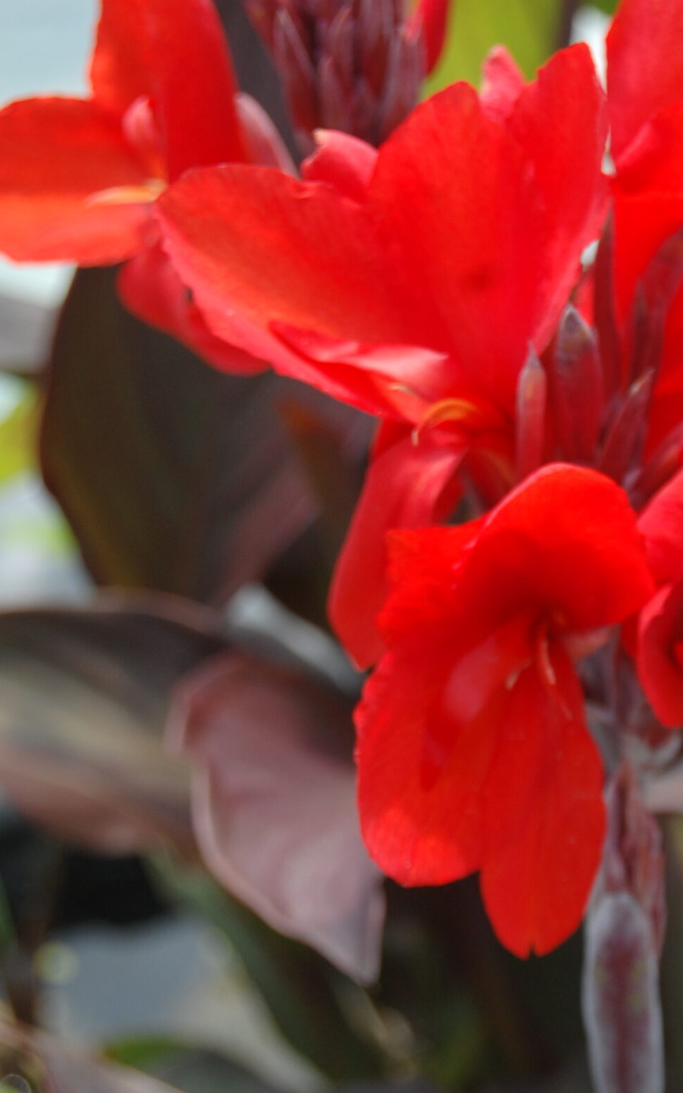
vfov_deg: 15.2
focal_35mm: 138
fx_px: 4105
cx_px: 581
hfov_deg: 9.5
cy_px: 655
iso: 360
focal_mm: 55
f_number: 5.6
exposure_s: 1/500
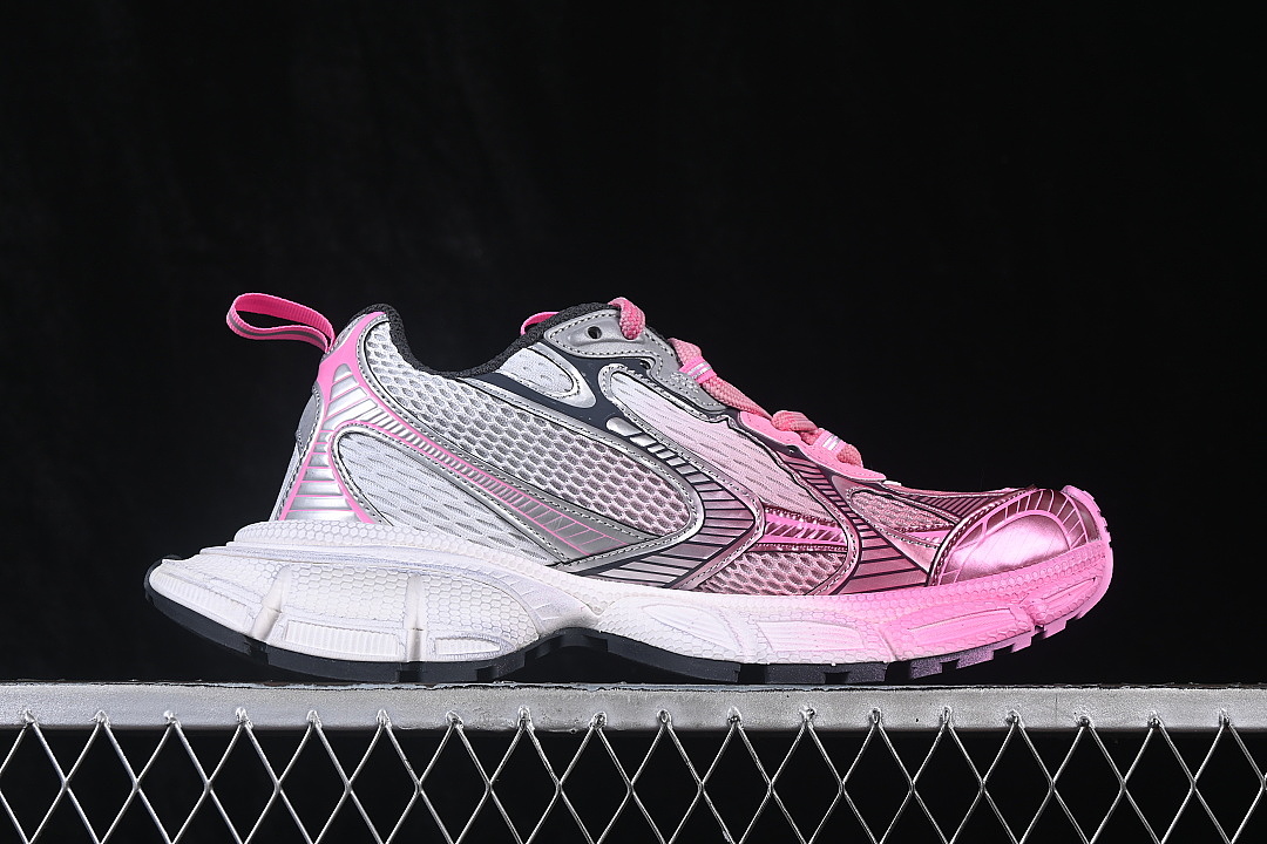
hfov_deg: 27.0
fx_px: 2639
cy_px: 422
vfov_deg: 18.2
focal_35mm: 75
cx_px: 634
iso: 160
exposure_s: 1/80
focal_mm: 50
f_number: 8
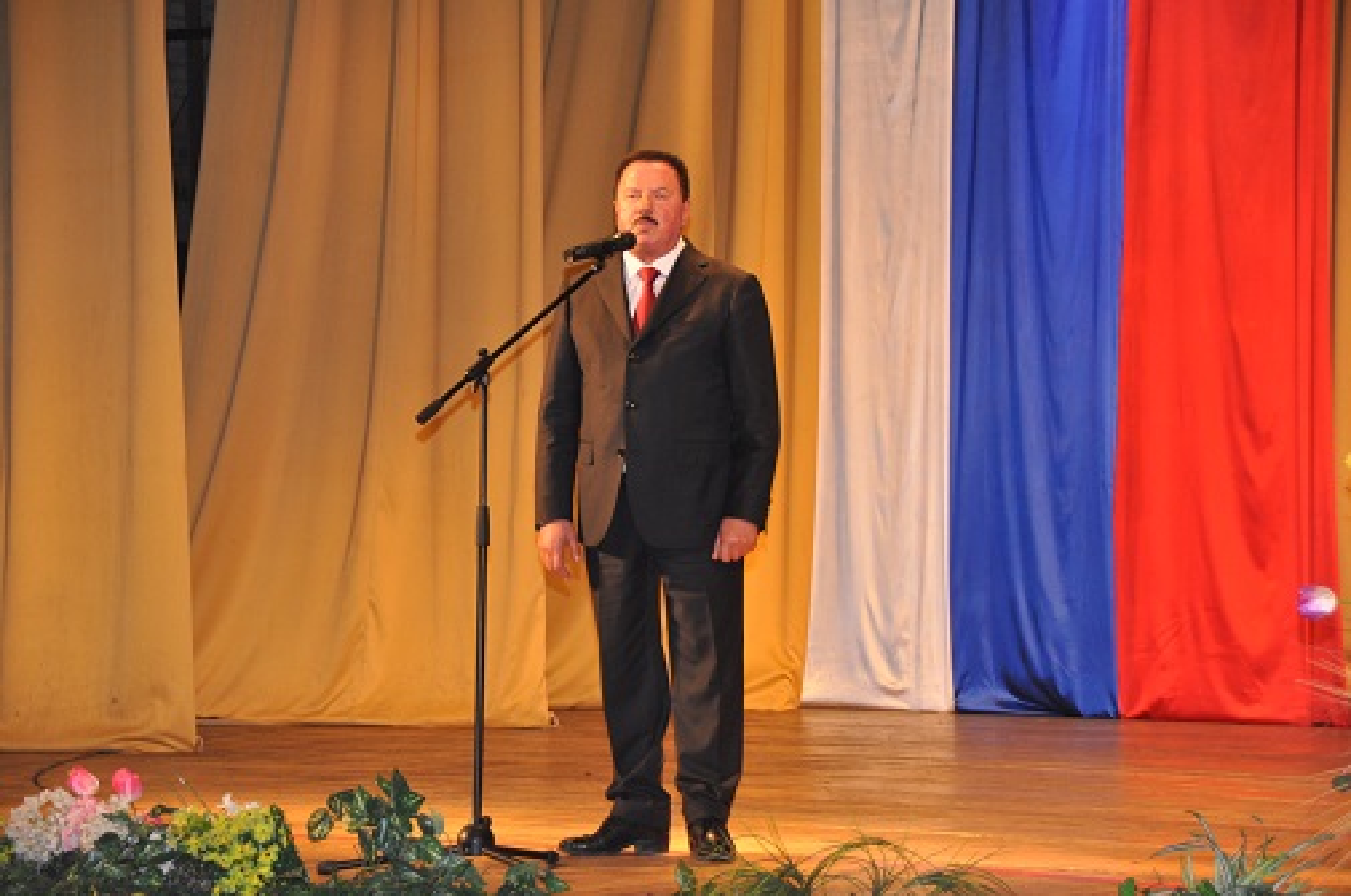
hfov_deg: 18.2
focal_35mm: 112
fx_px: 4215
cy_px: 448
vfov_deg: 12.1
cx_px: 676
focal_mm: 75
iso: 800
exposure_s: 1/60
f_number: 5
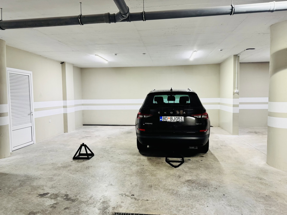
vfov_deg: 56.8
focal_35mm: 24
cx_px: 144
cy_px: 108
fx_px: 199
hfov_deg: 71.6
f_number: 1.8
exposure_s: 1/50
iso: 125
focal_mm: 6.8
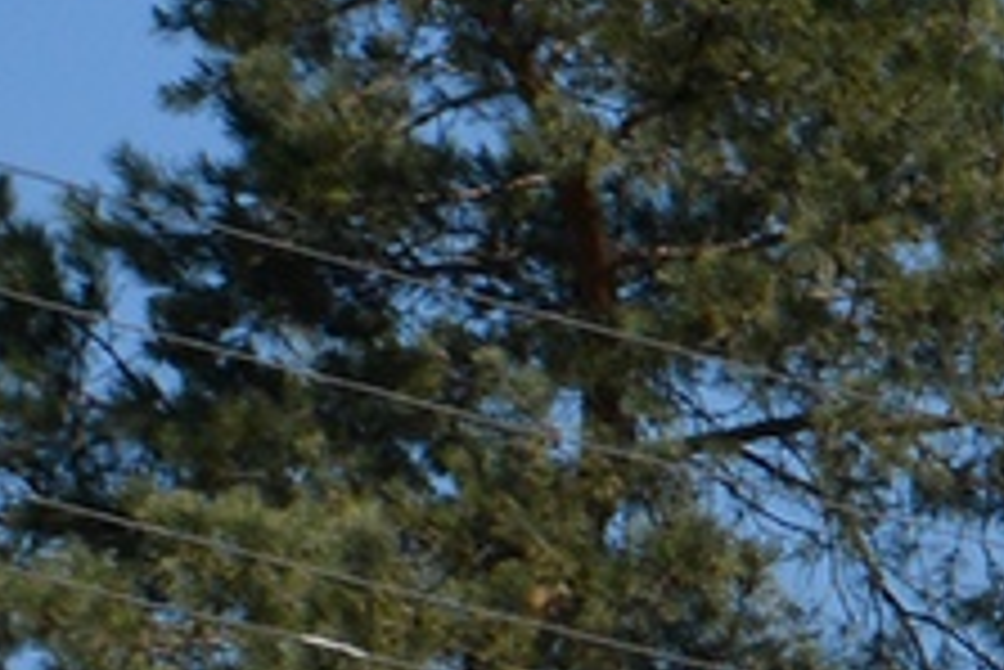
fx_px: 15683
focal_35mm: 562
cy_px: 1736
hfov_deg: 3.6
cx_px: 2746
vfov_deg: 2.4
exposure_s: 1/2000
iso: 400
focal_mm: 62
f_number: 7.1
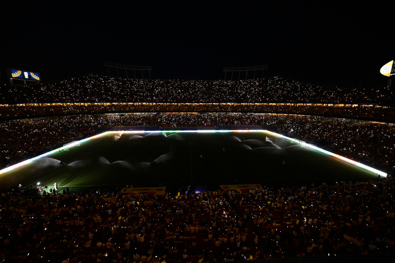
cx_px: 198
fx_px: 154
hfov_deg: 104.3
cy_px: 132
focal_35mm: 14
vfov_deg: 81.2
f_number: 4.5
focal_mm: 14
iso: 8000
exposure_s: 1/80
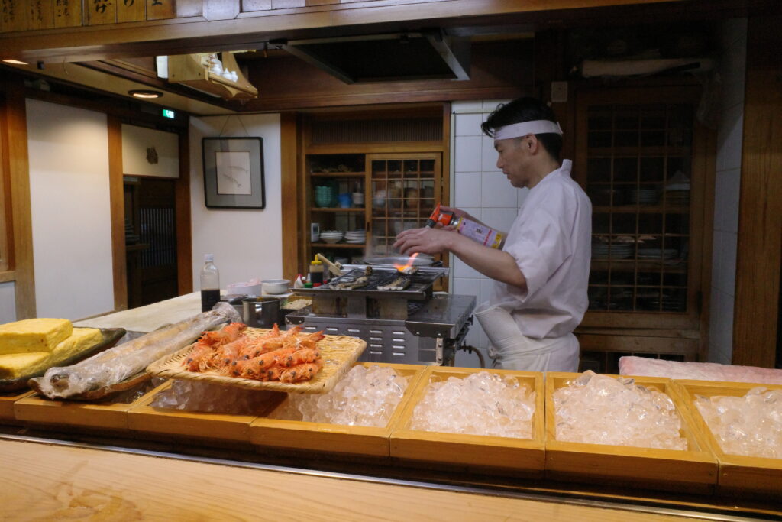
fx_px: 608
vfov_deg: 46.4
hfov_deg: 65.5
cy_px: 261
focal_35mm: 28
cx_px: 391
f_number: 14
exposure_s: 1/30
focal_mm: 18.3
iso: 6400
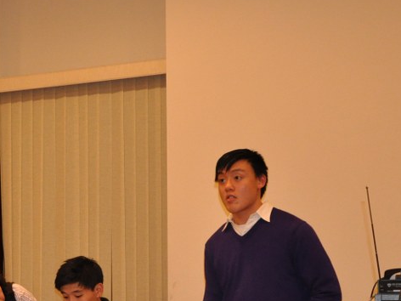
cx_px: 52
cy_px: 259
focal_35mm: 75
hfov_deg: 25.3
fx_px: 869
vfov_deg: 19.4
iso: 1600
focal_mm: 24
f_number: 3.8
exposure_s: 1/60
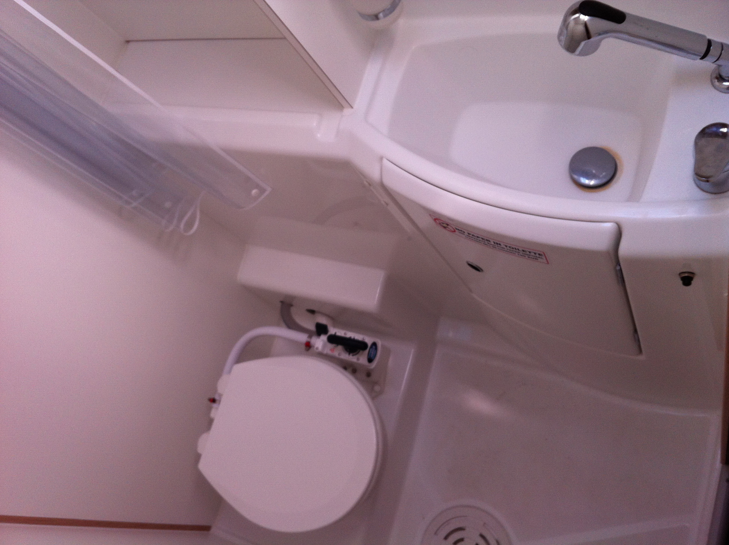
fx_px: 736
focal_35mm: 35
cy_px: 272
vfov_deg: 40.6
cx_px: 364
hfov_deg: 52.7
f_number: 2.8
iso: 80
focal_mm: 3.85
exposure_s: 1/30
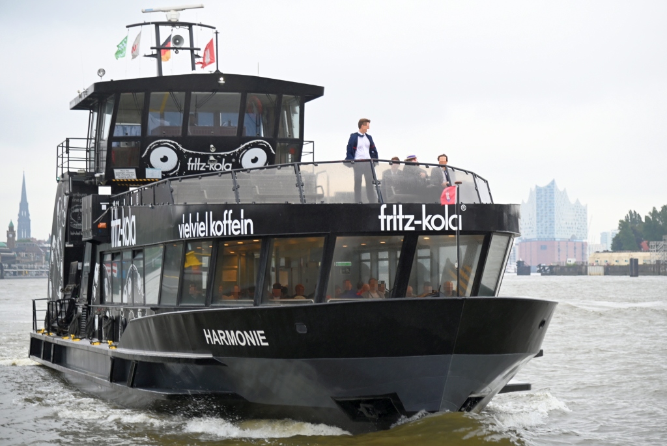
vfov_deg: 15.9
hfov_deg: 23.6
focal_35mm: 86
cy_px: 223
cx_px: 334
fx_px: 1595
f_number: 4
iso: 400
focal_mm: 86
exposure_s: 1/160
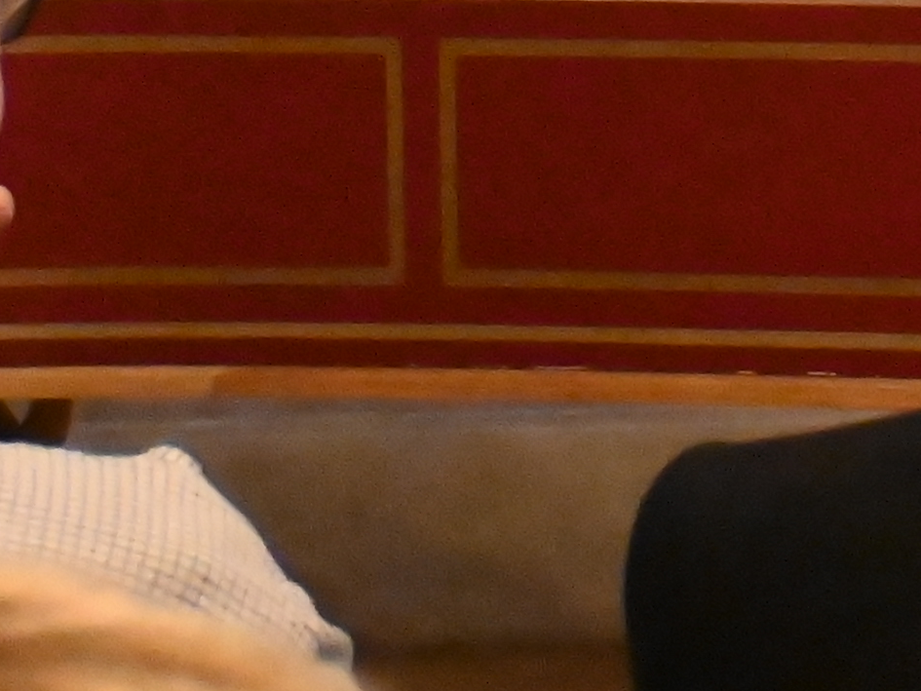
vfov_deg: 5.7
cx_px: 2664
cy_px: -613
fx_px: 6785
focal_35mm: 255
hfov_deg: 7.0
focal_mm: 30
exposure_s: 1/60
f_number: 4.8
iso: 8000
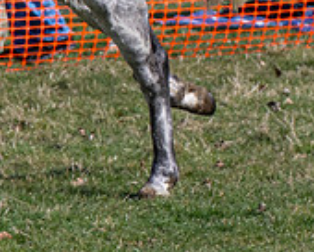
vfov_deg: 3.2
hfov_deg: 4.0
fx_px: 4461
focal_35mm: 480
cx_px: 106
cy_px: -42
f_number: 5
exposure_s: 1/2000
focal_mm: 70
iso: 200
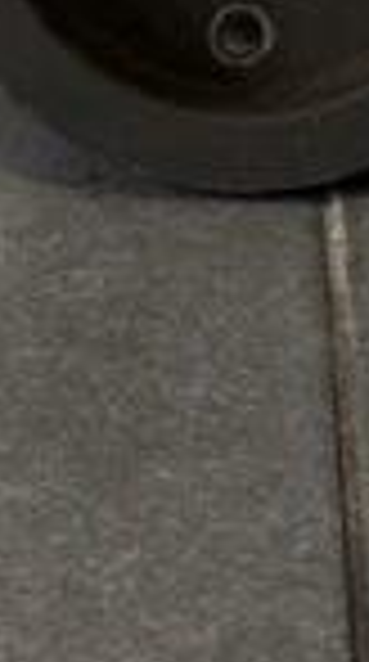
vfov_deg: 11.9
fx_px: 2993
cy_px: -383
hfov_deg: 7.0
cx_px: 299
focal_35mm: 171
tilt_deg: -15.7
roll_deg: -0.1
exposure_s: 1/100
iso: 80
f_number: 1.78
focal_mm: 6.76
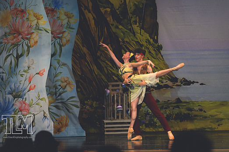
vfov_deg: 6.1
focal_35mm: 225
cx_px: 113
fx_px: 1431
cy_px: 74
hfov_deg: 9.2
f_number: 2.8
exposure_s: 1/500
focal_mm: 135
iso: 900
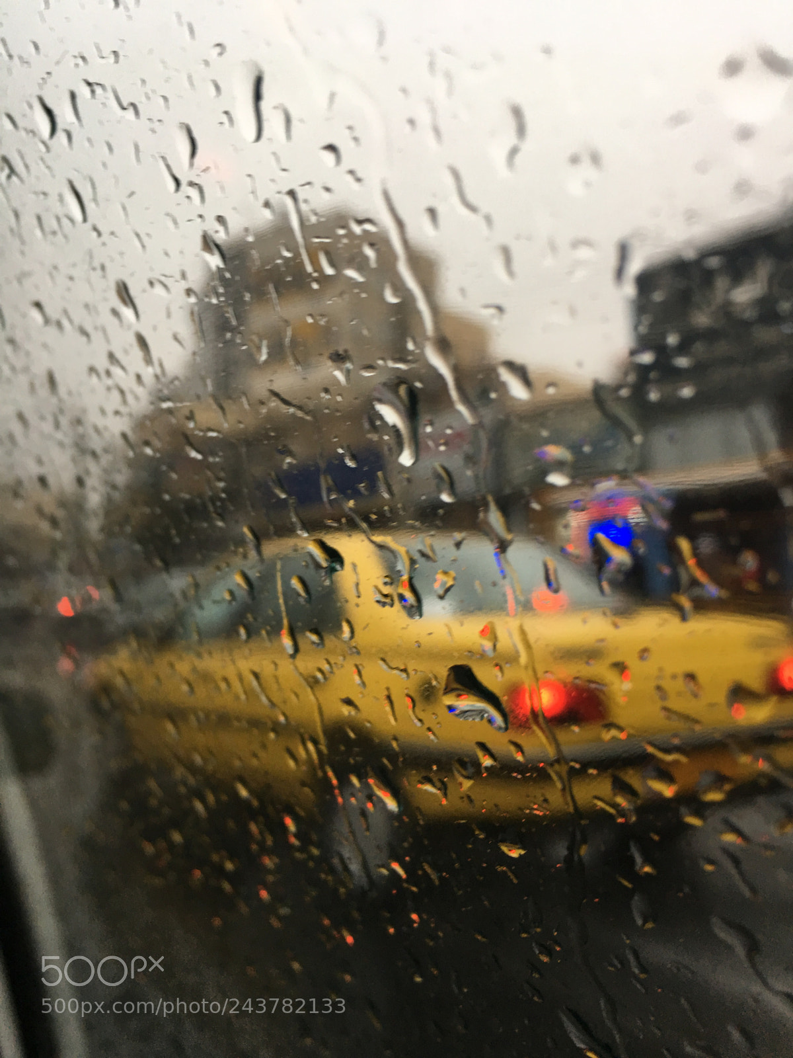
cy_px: 529
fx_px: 886
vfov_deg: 61.7
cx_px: 396
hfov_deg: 48.2
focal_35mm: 29
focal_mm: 4.15
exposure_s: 1/33
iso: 25
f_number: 2.2
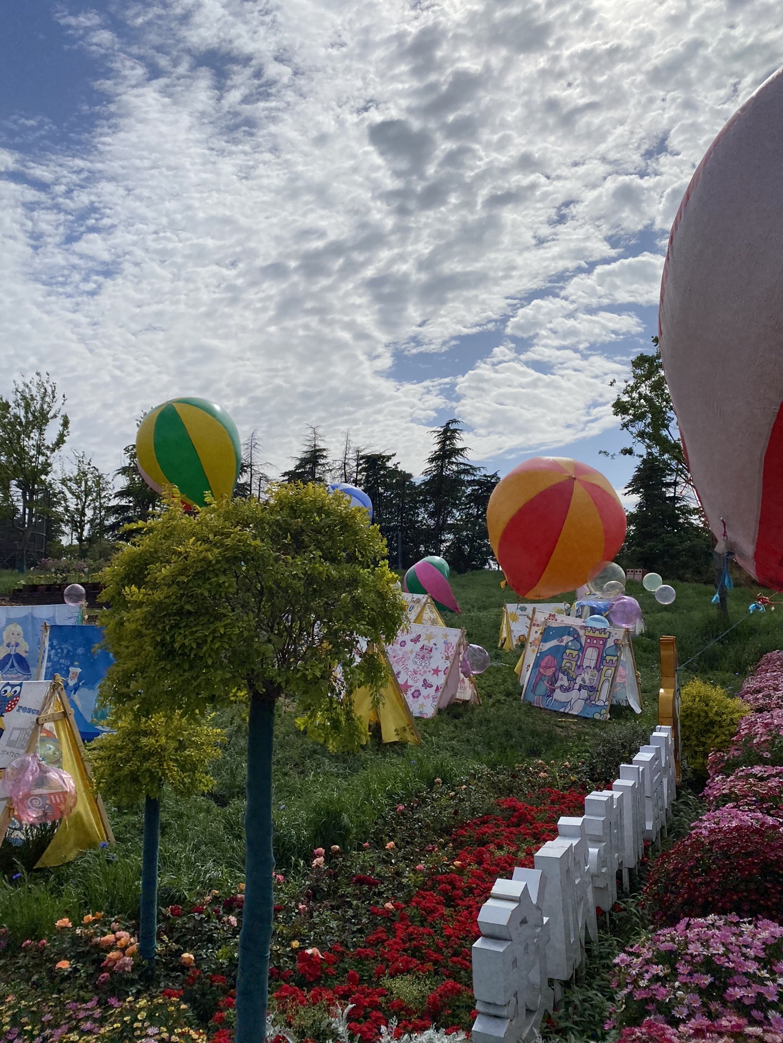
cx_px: 392
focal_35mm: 26
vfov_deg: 67.3
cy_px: 522
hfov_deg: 53.1
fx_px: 784
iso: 32
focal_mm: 4.25
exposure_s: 1/9615
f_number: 1.8
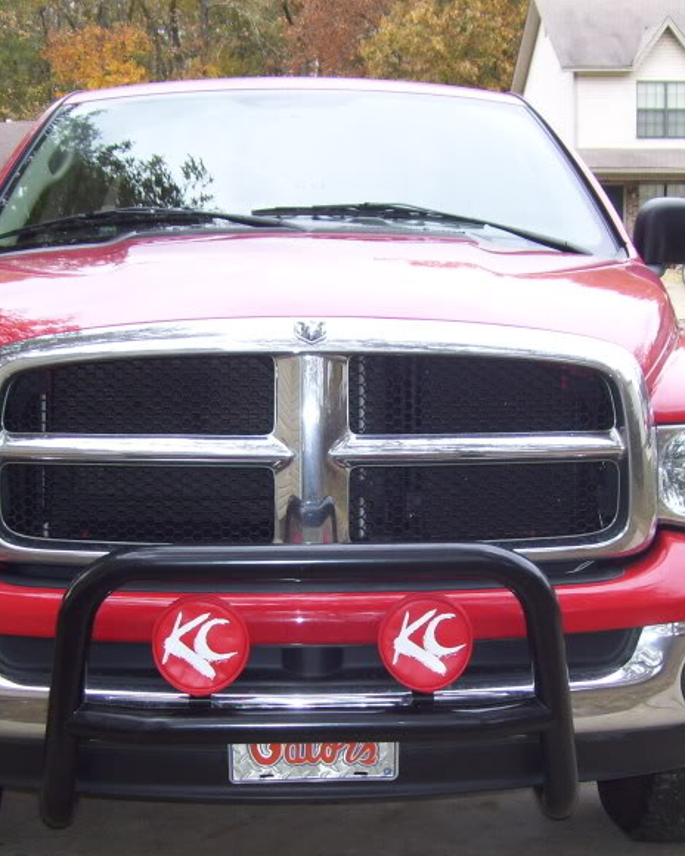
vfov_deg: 30.3
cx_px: 338
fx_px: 1571
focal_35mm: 62
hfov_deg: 24.6
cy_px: 555
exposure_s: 1/125
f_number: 2.7
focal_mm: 6
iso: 80
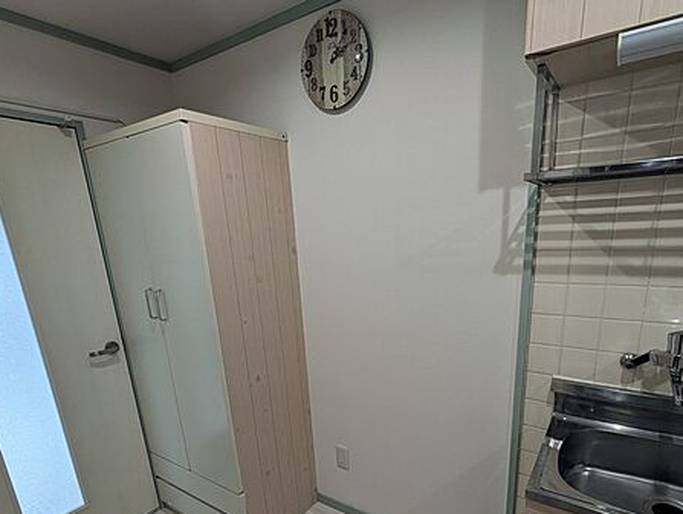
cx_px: 371
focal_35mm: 20
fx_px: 395
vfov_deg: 64.5
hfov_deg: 81.5
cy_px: 338
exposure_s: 1/60
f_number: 2.2
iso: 51
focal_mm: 1.83
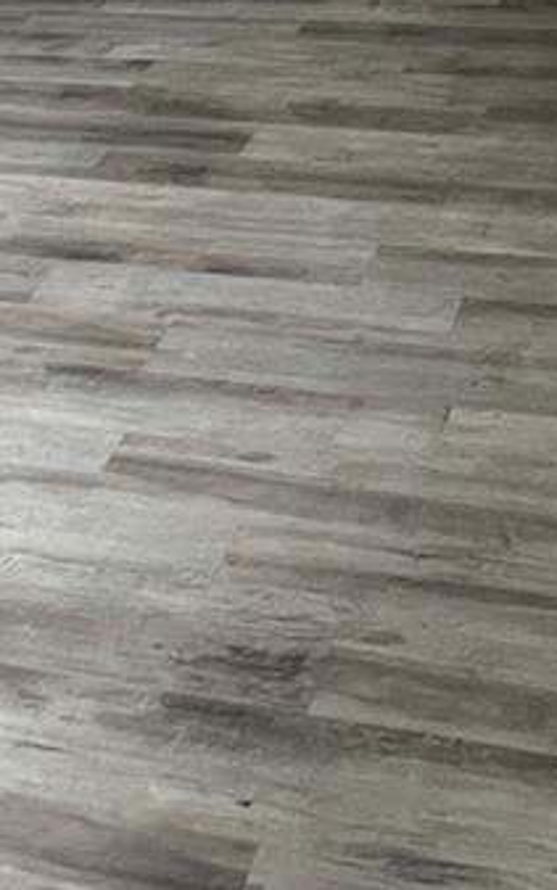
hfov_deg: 25.5
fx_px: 1189
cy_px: -161
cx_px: 512
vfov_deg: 33.8
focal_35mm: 49
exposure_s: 1/60
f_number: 1.8
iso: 640
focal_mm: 1.57
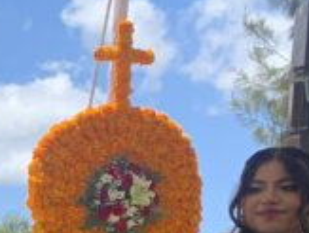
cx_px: -544
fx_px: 1458
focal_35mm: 163
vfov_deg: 8.8
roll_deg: -0.9
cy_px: 402
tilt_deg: -0.1
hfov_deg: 9.9
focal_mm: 4.25
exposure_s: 1/749
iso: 25
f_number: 1.8
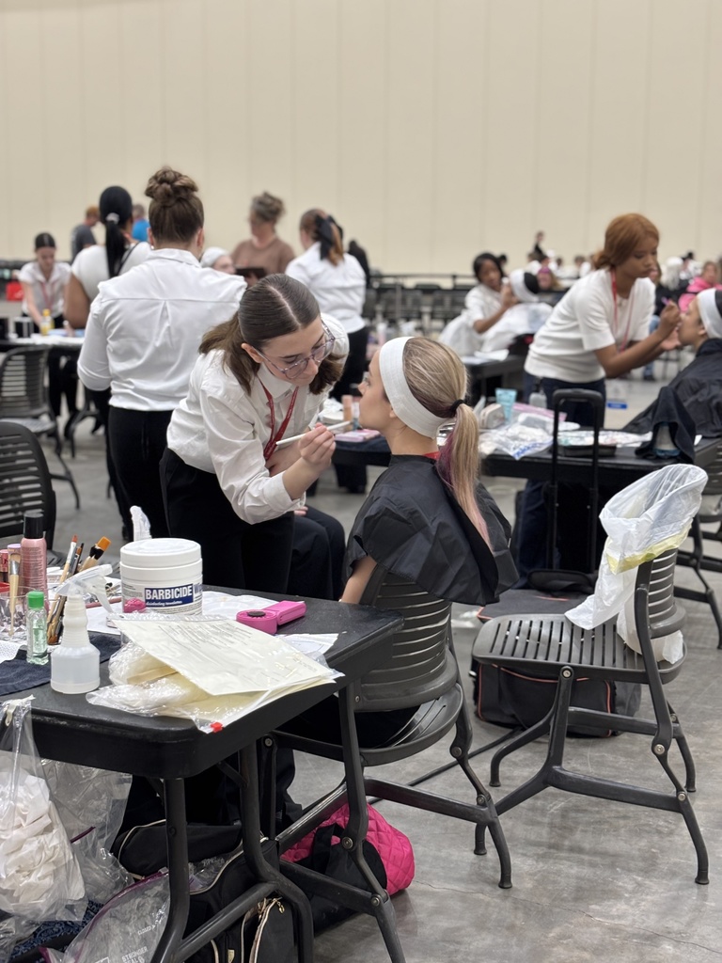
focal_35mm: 52
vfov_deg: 36.8
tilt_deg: -9.9
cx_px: 361
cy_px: 482
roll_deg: -2.6
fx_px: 1446
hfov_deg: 28.0
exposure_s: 1/60
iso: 100
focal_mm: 5.96
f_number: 1.6
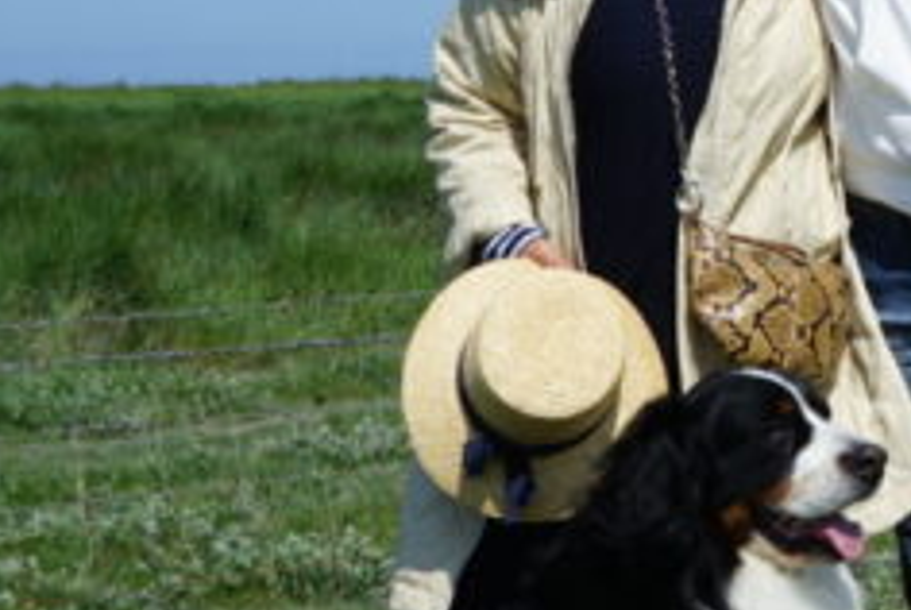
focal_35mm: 183
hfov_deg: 11.0
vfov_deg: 7.5
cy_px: 91
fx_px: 4637
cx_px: 1046
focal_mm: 48
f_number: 14
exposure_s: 1/160
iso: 100
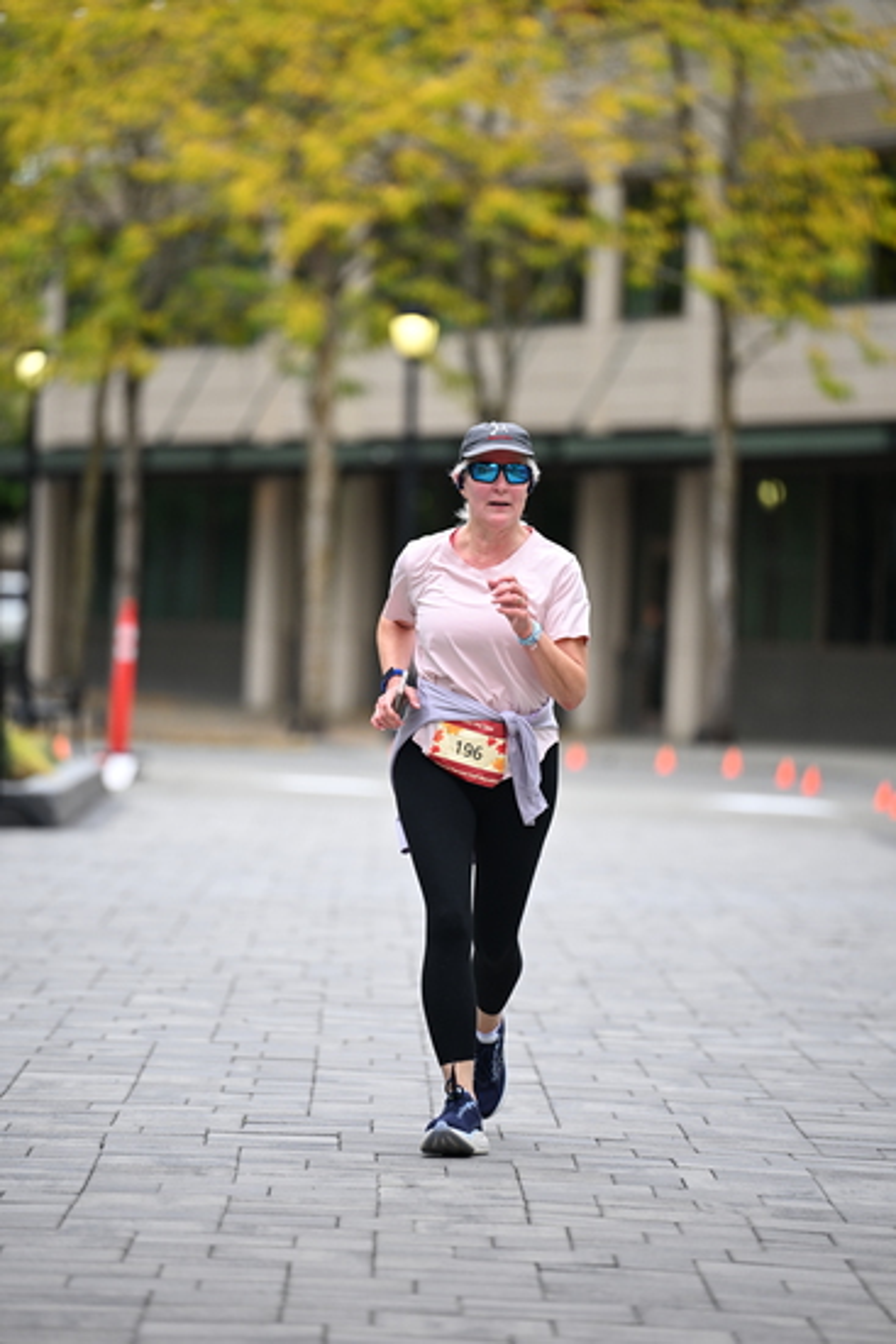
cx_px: 448
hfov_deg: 6.9
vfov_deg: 10.3
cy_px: 672
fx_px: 7461
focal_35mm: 200
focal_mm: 200
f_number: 2.8
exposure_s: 1/1600
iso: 640
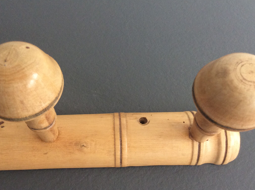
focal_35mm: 41
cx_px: 119
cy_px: 103
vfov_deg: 35.0
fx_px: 302
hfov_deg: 45.8
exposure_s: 1/25
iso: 100
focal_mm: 3.3
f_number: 2.4
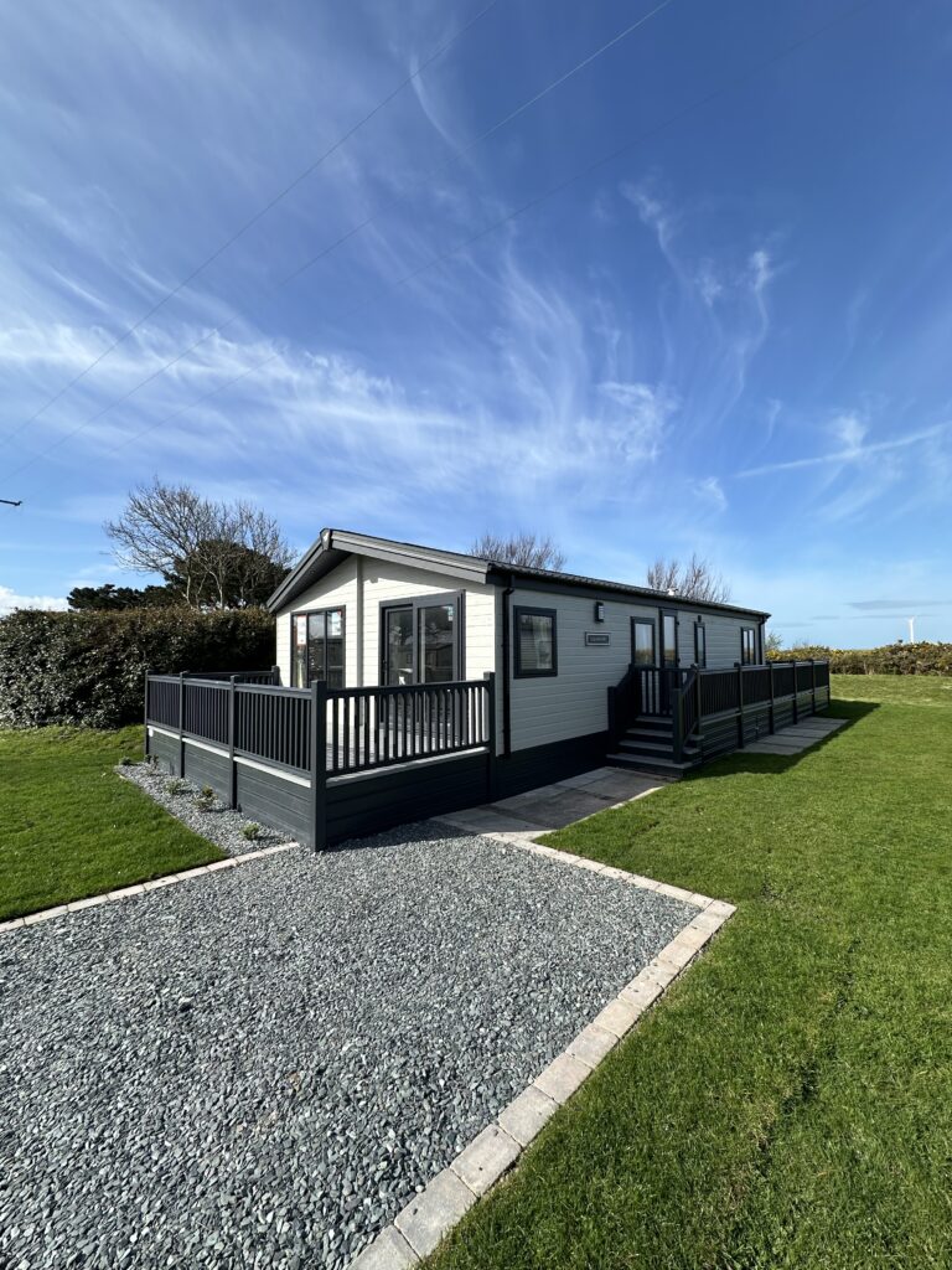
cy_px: 635
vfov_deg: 102.1
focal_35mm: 14
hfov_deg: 85.7
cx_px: 476
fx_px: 513
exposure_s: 1/1887
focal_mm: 2.22
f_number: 2.2
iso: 50
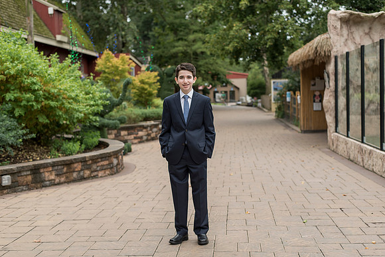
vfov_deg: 25.9
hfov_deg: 38.1
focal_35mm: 52
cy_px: 130
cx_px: 201
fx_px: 558
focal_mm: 50
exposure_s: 1/1000
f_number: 2.8
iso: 400
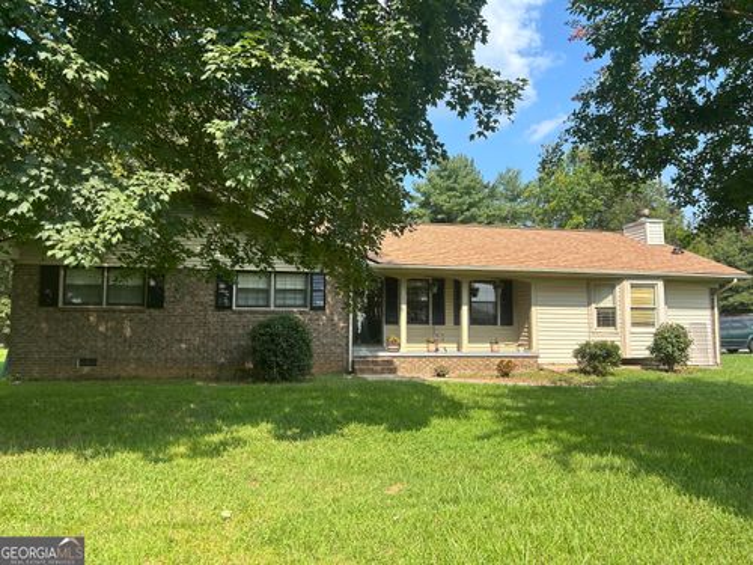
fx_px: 566
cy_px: 282
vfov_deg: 53.1
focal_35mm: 26
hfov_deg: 67.3
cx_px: 376
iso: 50
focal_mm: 5.7
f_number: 1.5
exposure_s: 1/1511
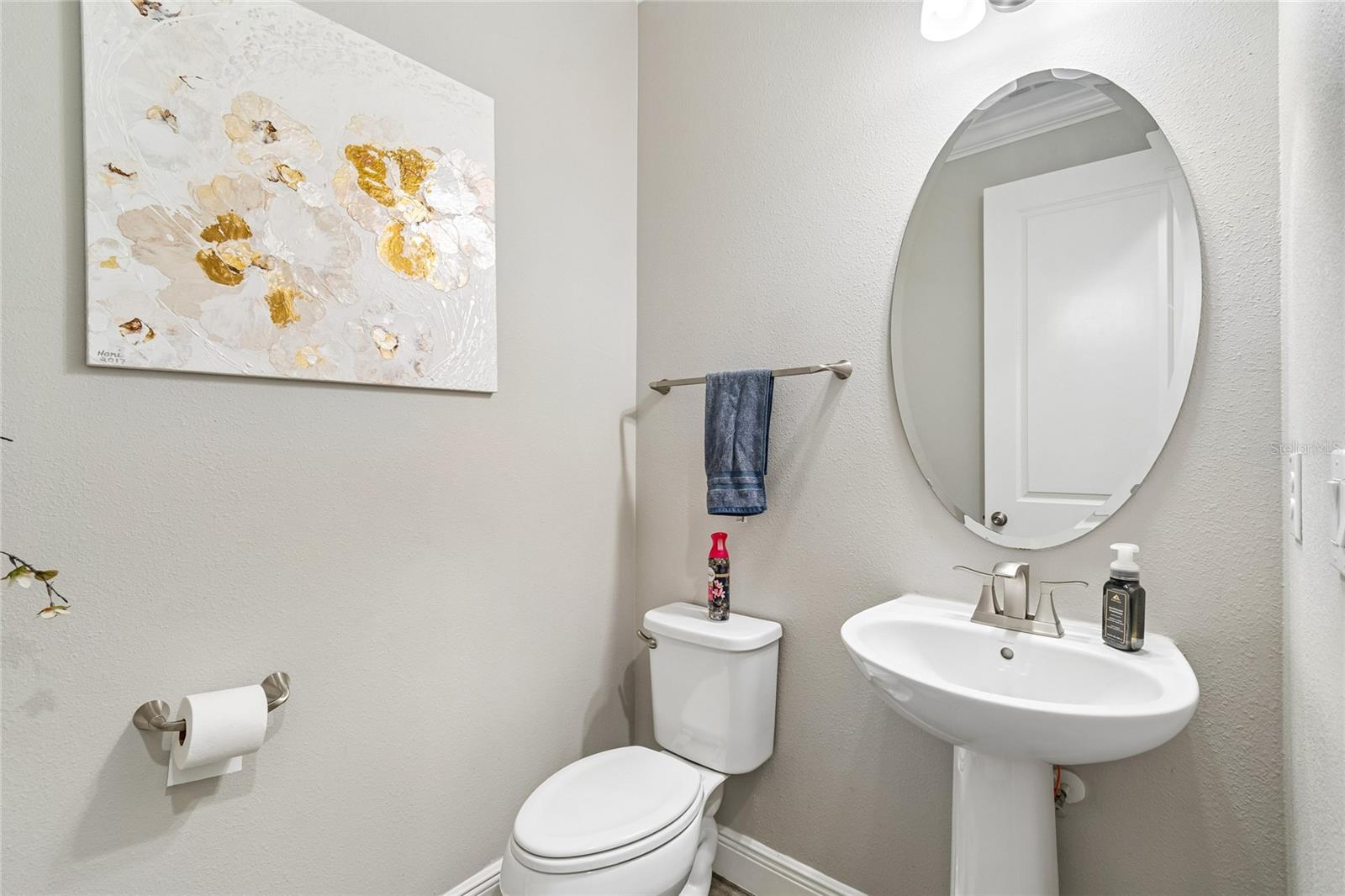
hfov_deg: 100.4
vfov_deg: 77.3
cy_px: 448
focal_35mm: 15
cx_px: 672
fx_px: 560
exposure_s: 1/1.67
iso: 100
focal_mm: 10
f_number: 7.1
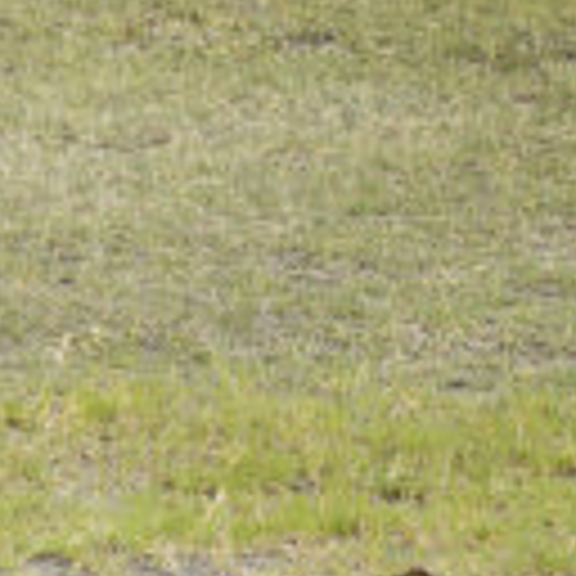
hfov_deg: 2.2
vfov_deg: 2.2
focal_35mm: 811
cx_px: -576
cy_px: 801
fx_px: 15268
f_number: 13
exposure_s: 1/500
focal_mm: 200
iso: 800
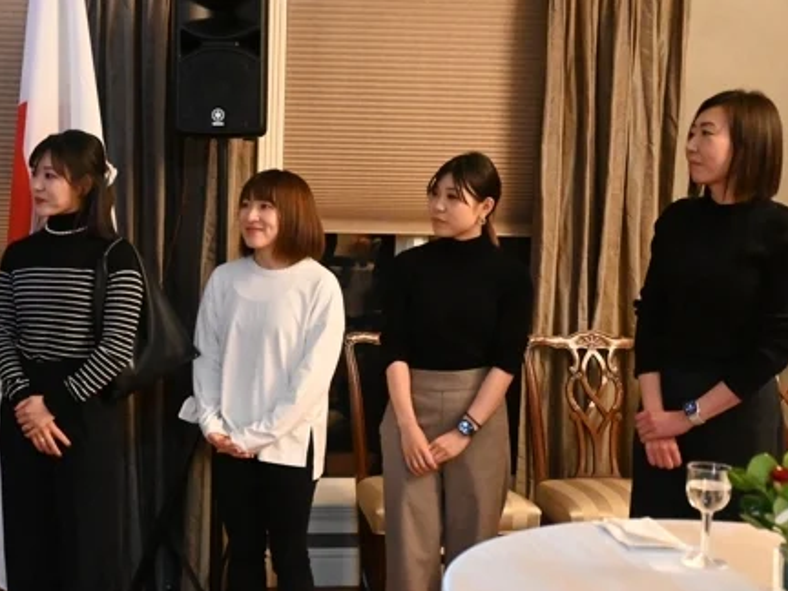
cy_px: 385
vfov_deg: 30.7
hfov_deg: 39.8
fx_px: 1070
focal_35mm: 47
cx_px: 248
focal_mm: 22
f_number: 4
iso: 7200
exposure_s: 1/60
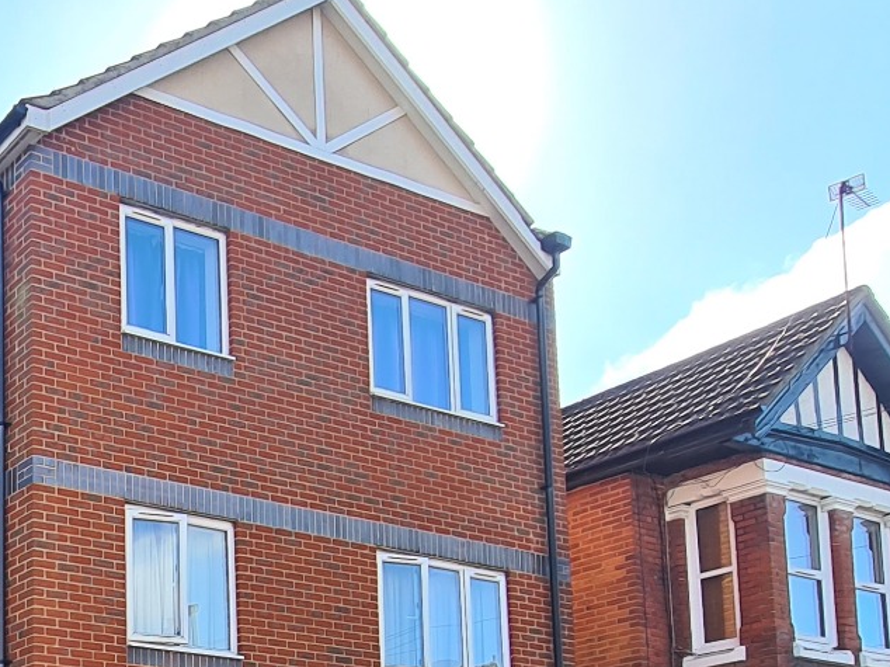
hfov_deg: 34.2
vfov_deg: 29.4
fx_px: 1079
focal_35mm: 42
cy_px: 805
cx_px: -222
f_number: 2.2
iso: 50
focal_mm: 2.2
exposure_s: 1/362
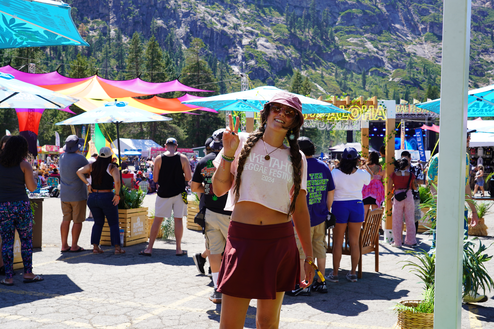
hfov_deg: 47.4
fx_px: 563
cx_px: 247
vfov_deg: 32.6
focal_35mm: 41
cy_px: 164
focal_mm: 41
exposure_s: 1/125
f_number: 8
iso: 100
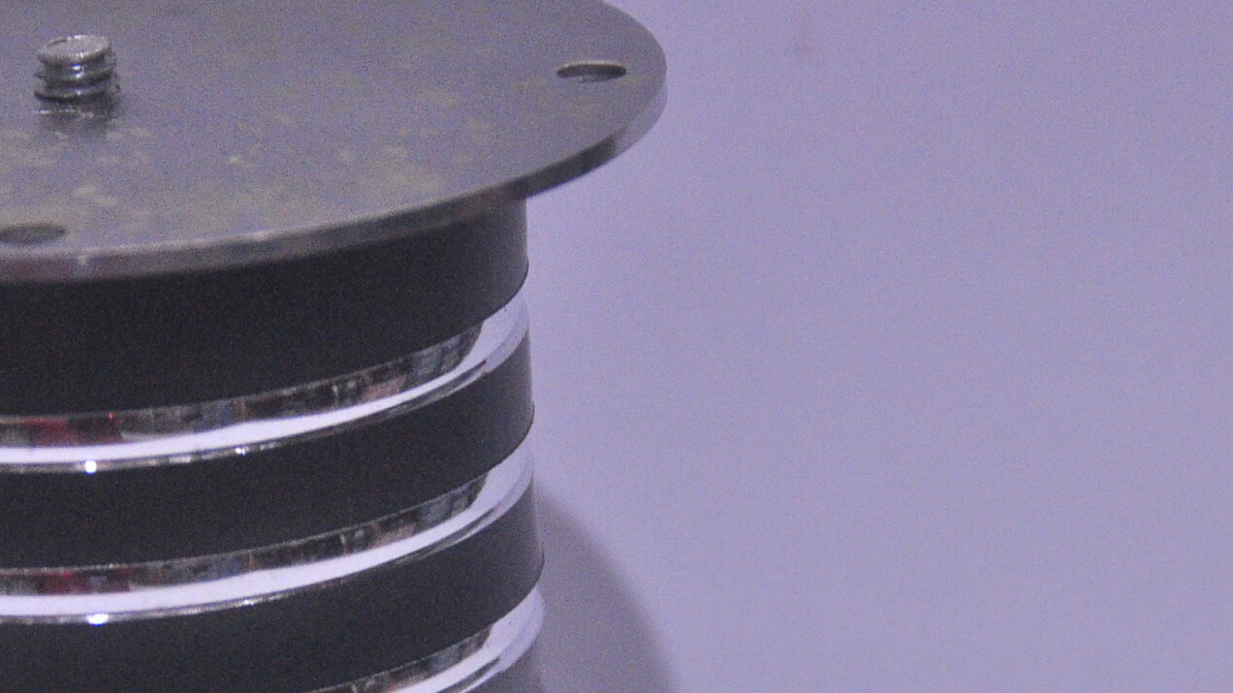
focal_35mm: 259
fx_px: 8466
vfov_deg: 4.7
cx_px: 179
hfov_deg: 8.3
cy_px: 614
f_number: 5
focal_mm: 82
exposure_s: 1/60
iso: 1600
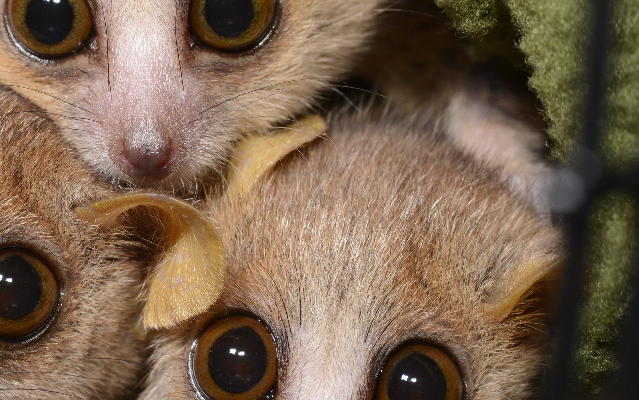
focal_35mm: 247
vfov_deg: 5.3
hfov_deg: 8.5
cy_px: 121
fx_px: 4302
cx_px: 154
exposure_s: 1/160
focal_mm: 105
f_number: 13
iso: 800
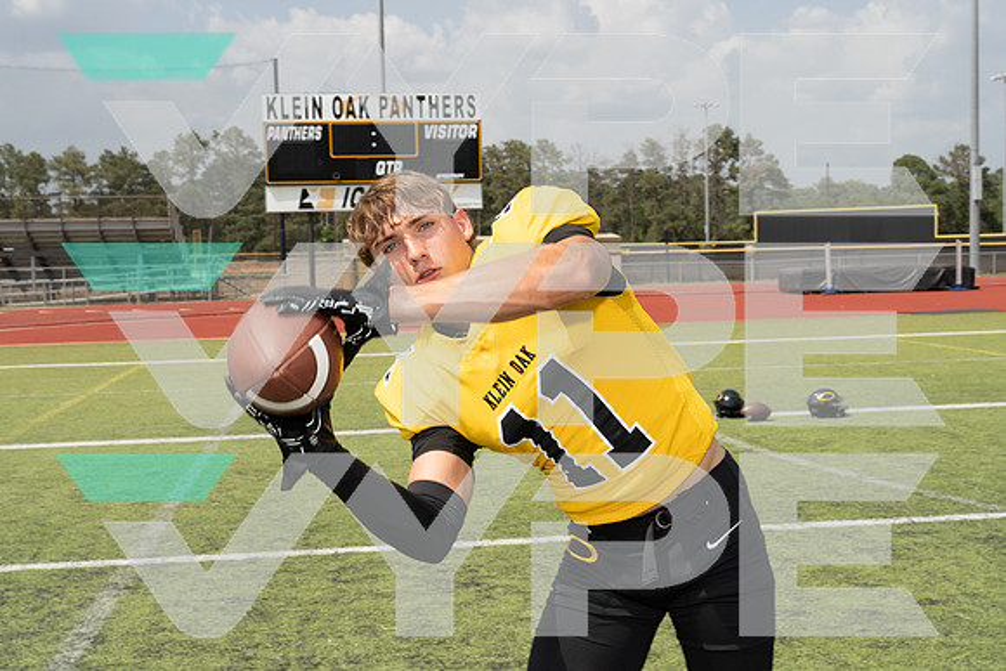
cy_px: 336
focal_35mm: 48
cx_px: 503
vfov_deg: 28.1
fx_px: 1342
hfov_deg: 41.1
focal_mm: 48
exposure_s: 1/250
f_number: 11
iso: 160
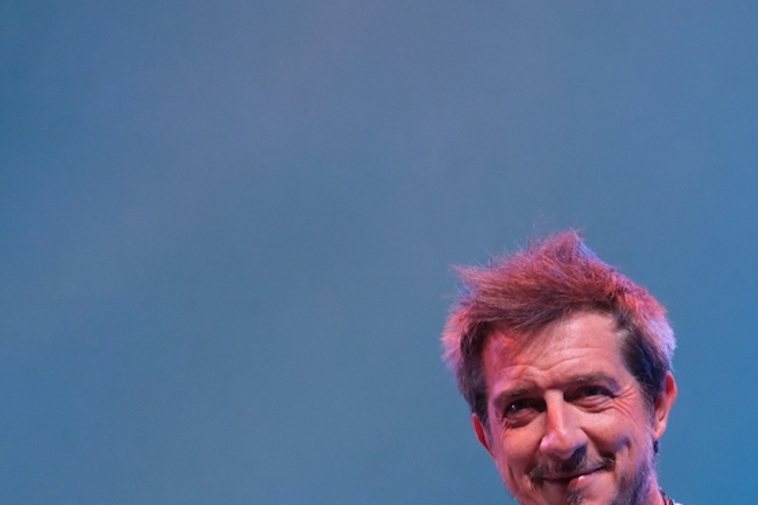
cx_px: 571
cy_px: 405
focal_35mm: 747
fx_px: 15723
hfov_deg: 2.8
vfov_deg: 1.8
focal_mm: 230
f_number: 6.7
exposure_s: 1/85
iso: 1250
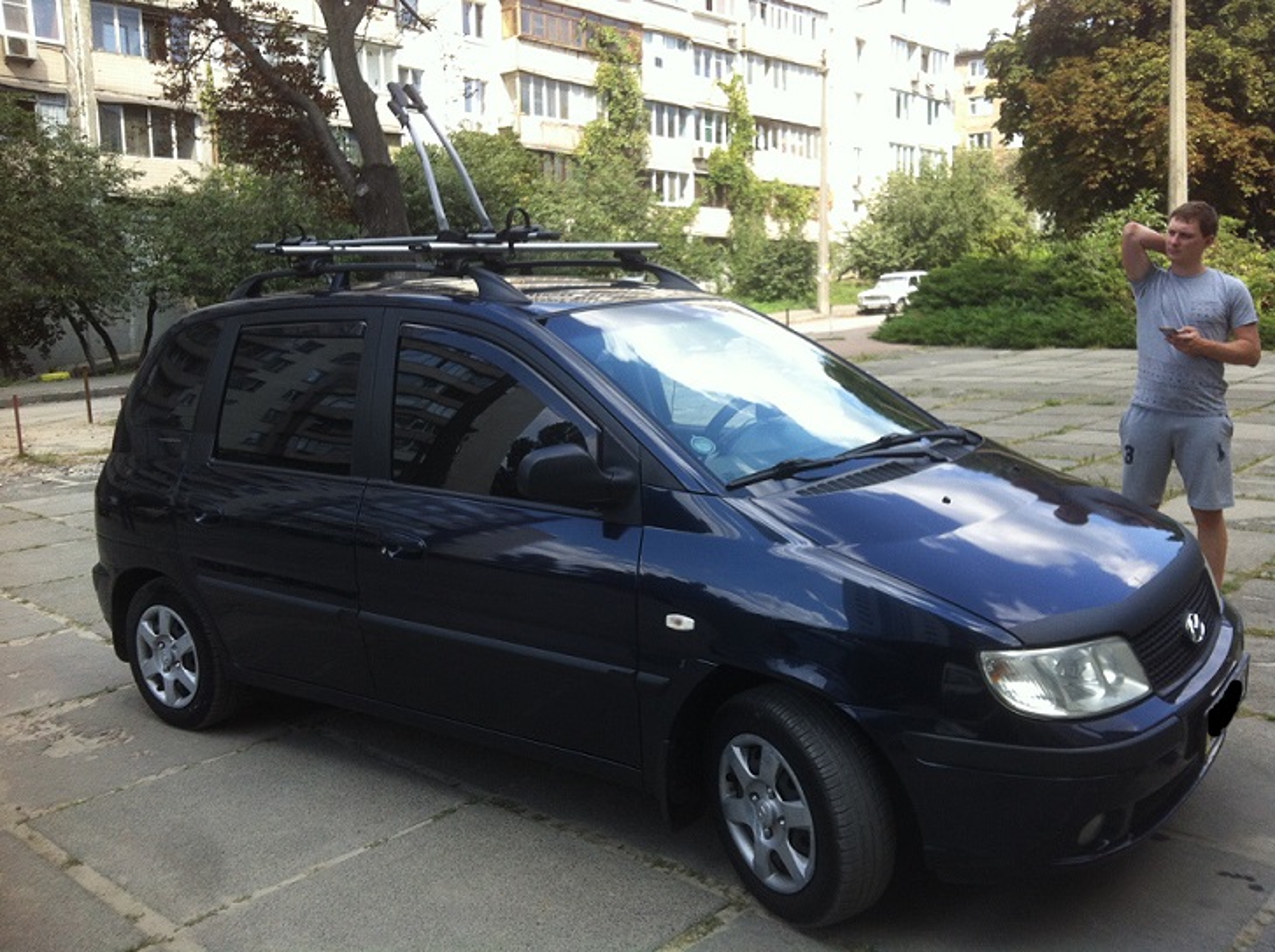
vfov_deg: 40.6
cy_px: 476
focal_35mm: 35
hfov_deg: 52.7
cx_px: 638
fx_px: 1287
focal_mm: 3.85
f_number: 2.8
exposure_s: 1/299
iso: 80
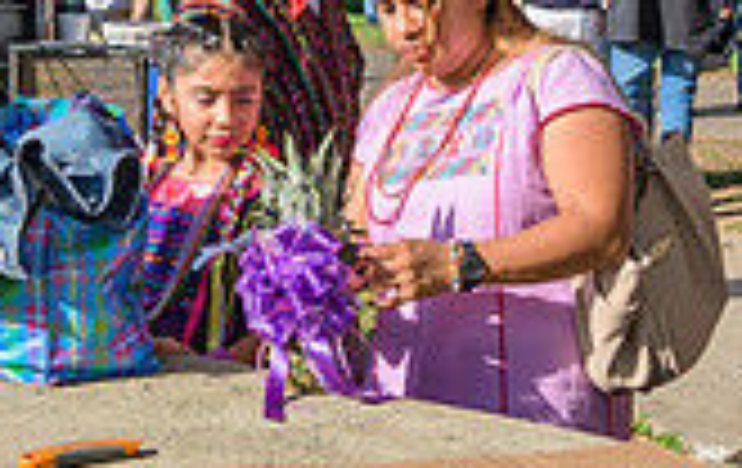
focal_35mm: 100
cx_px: 197
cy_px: -84
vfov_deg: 12.9
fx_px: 2027
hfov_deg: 20.6
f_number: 4
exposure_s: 1/200
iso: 64
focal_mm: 24
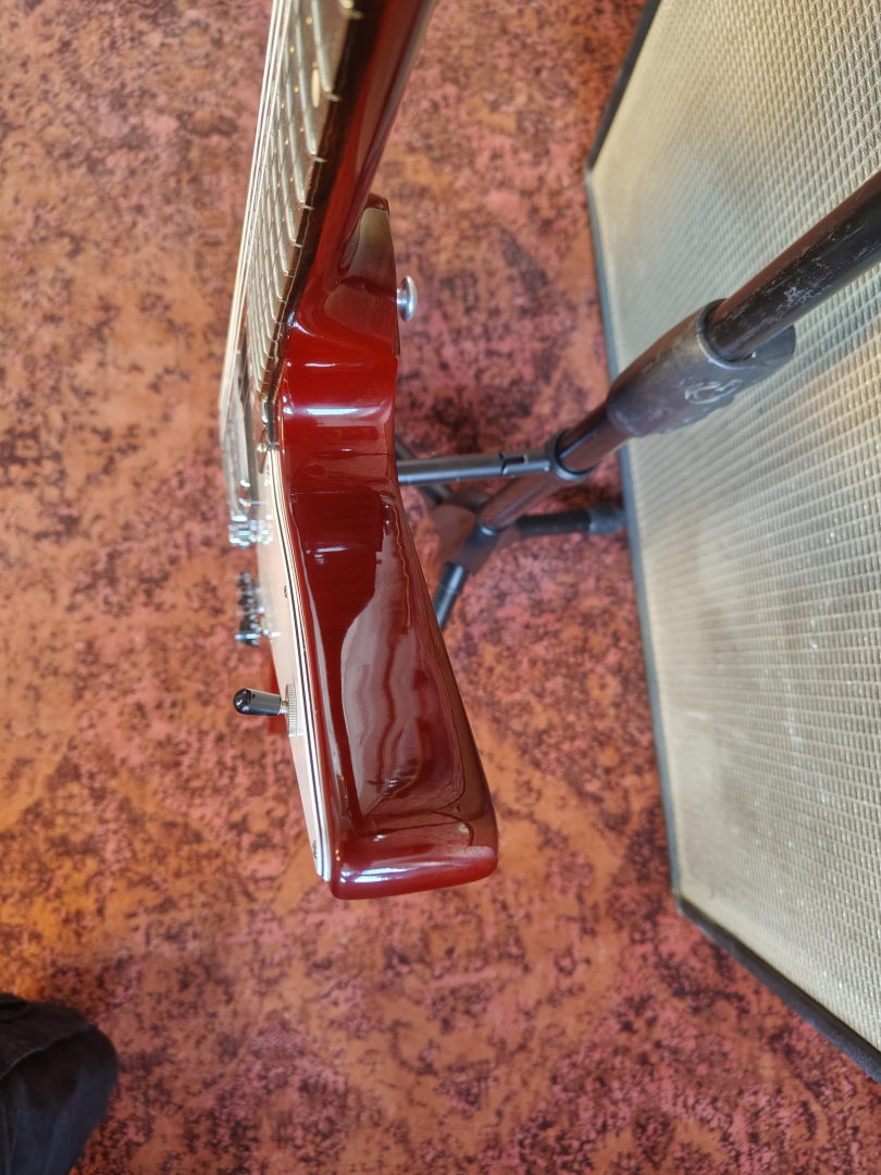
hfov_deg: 56.8
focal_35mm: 24
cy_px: 588
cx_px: 440
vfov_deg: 71.6
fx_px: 814
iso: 1000
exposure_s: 1/20
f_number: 1.8
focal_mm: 5.59
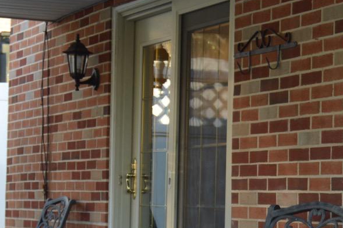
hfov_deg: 14.0
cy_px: 147
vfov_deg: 9.4
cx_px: 284
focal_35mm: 146
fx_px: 1390
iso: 200
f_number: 4.2
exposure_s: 1/80
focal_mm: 28
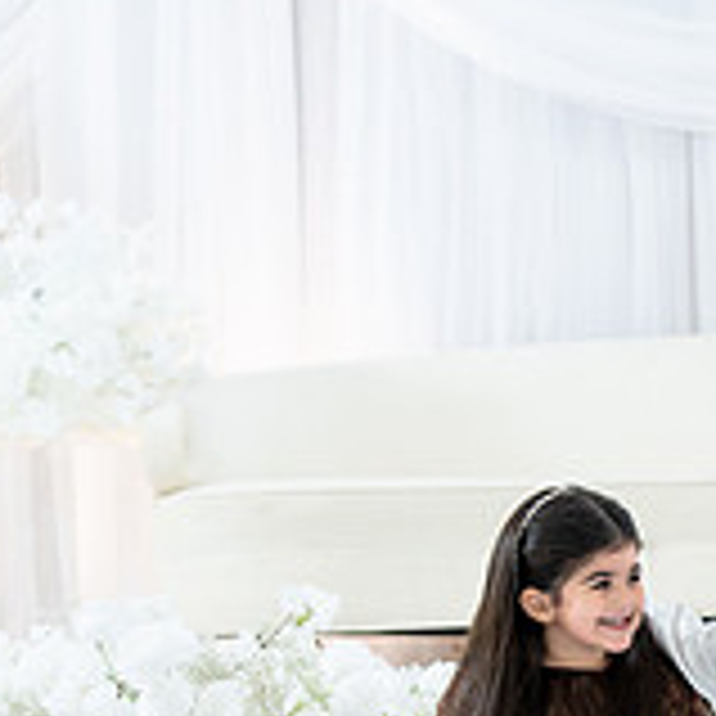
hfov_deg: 19.4
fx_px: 2036
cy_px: 745
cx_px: 702
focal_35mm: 87
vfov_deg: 19.3
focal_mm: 28
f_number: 2
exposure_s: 1/160
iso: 320
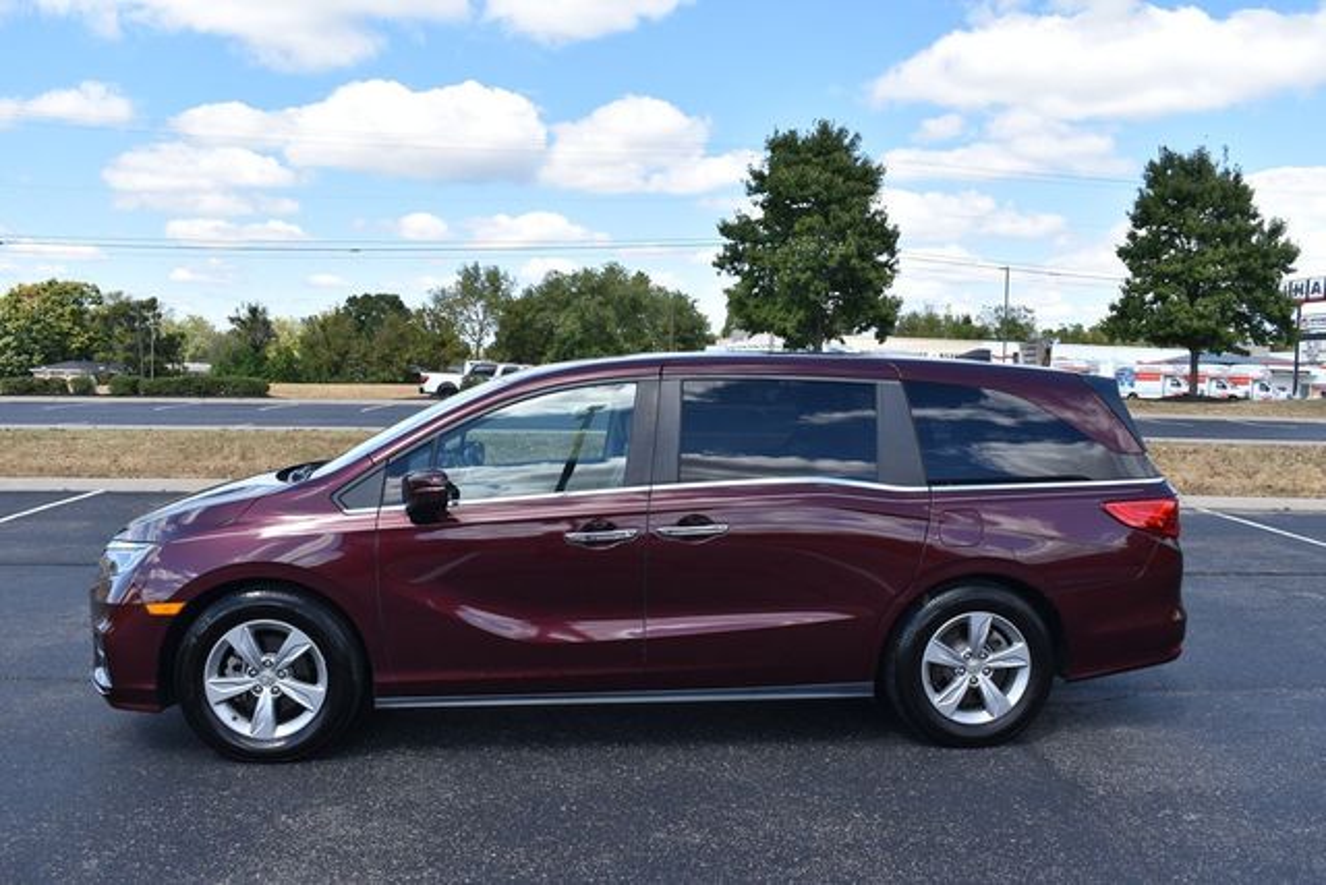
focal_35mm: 30
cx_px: 663
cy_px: 442
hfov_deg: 61.9
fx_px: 1105
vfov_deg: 43.6
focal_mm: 20
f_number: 8
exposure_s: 1/250
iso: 180
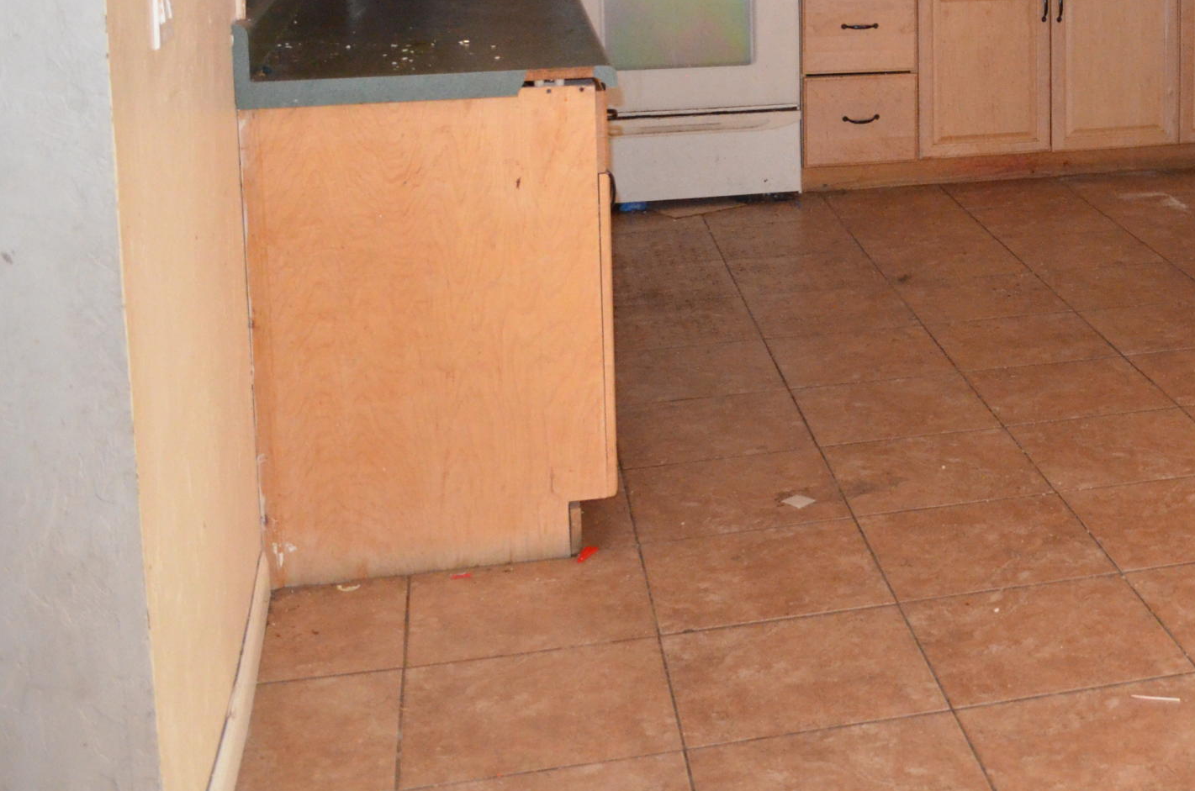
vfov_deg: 22.6
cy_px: -30
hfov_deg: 32.6
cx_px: 1166
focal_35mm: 57
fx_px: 1888
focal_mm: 18
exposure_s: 1/60
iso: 3200
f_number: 3.5
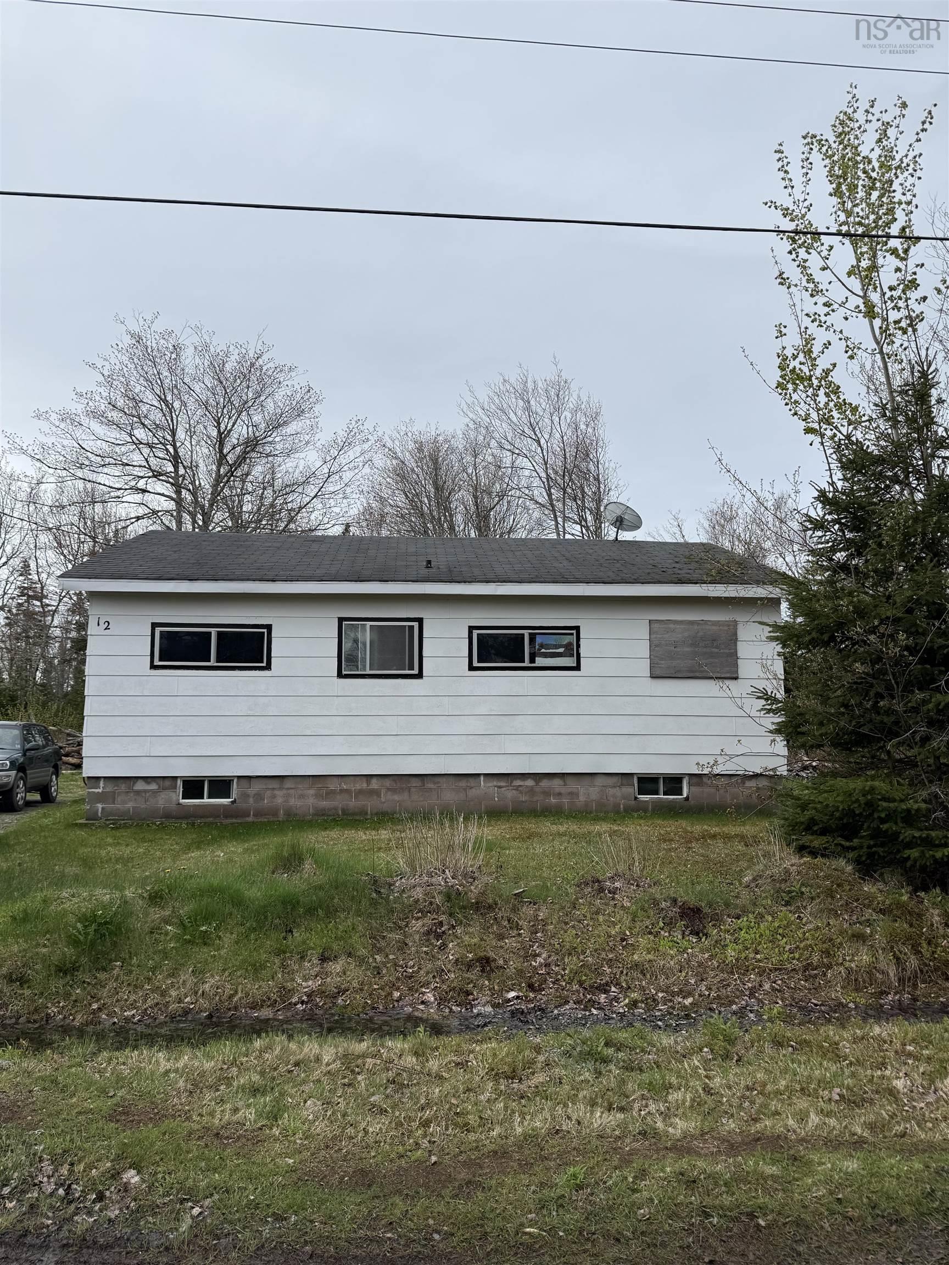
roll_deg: -0.5
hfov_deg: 56.8
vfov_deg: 71.6
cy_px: 632
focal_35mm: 24
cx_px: 474
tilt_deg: +6.6
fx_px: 877
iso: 80
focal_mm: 6.76
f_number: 1.78
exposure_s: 1/5319
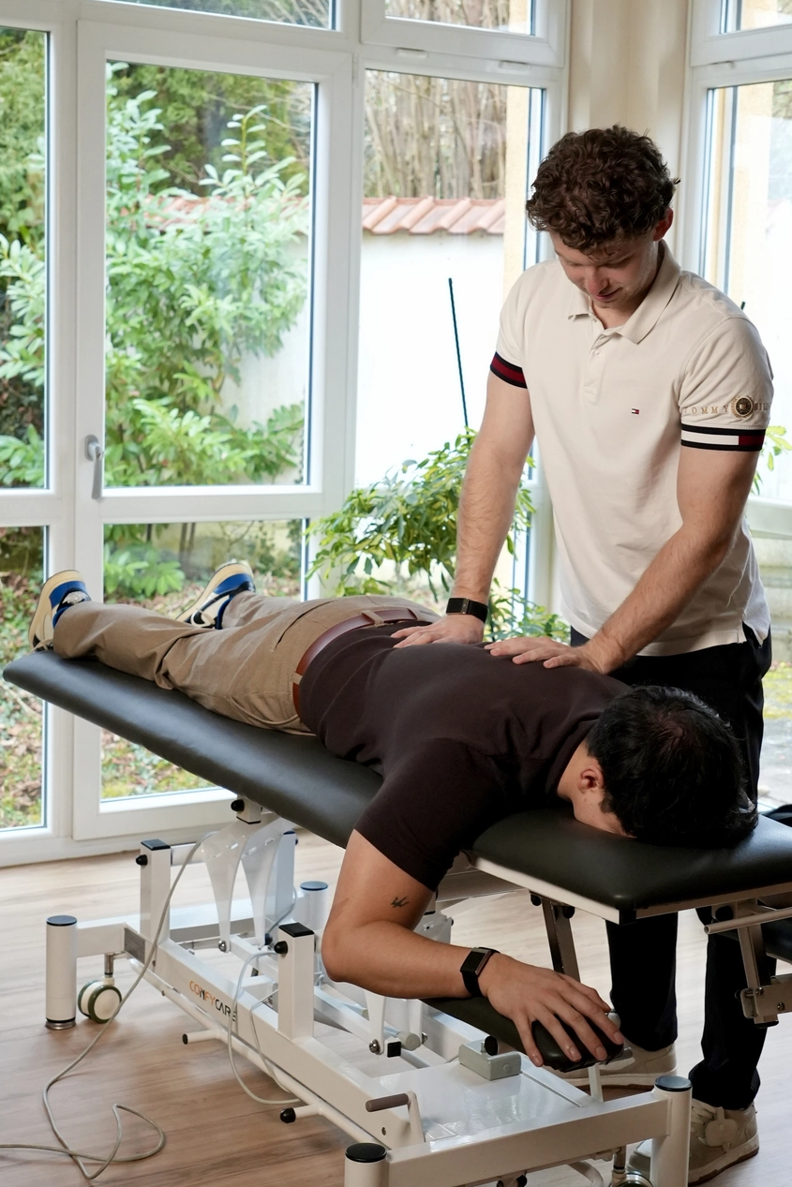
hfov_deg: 23.4
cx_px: 465
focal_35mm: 58
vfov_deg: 34.5
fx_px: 1913
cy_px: 577
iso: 2500
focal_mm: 33
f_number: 4.5
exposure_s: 1/160
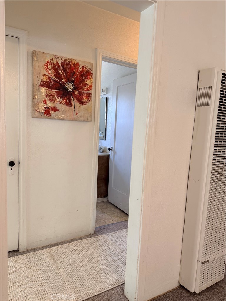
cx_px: 113
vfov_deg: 71.6
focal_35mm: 24
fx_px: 209
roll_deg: -1.7
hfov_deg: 56.8
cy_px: 150
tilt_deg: -7.8
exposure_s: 1/60
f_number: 1.78
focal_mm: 6.76
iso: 125
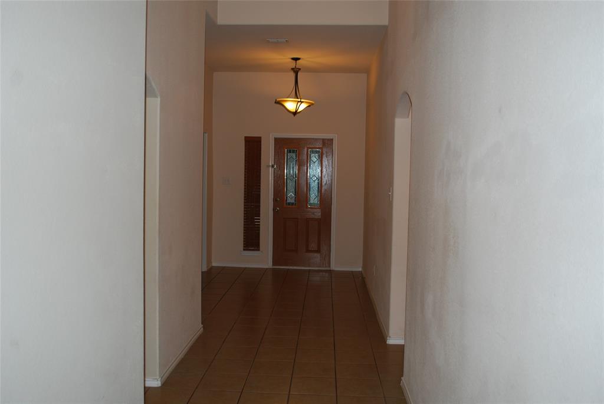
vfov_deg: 40.1
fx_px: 554
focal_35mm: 33
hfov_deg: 57.2
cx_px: 302
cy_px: 202
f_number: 4
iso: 200
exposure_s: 1/60
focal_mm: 22
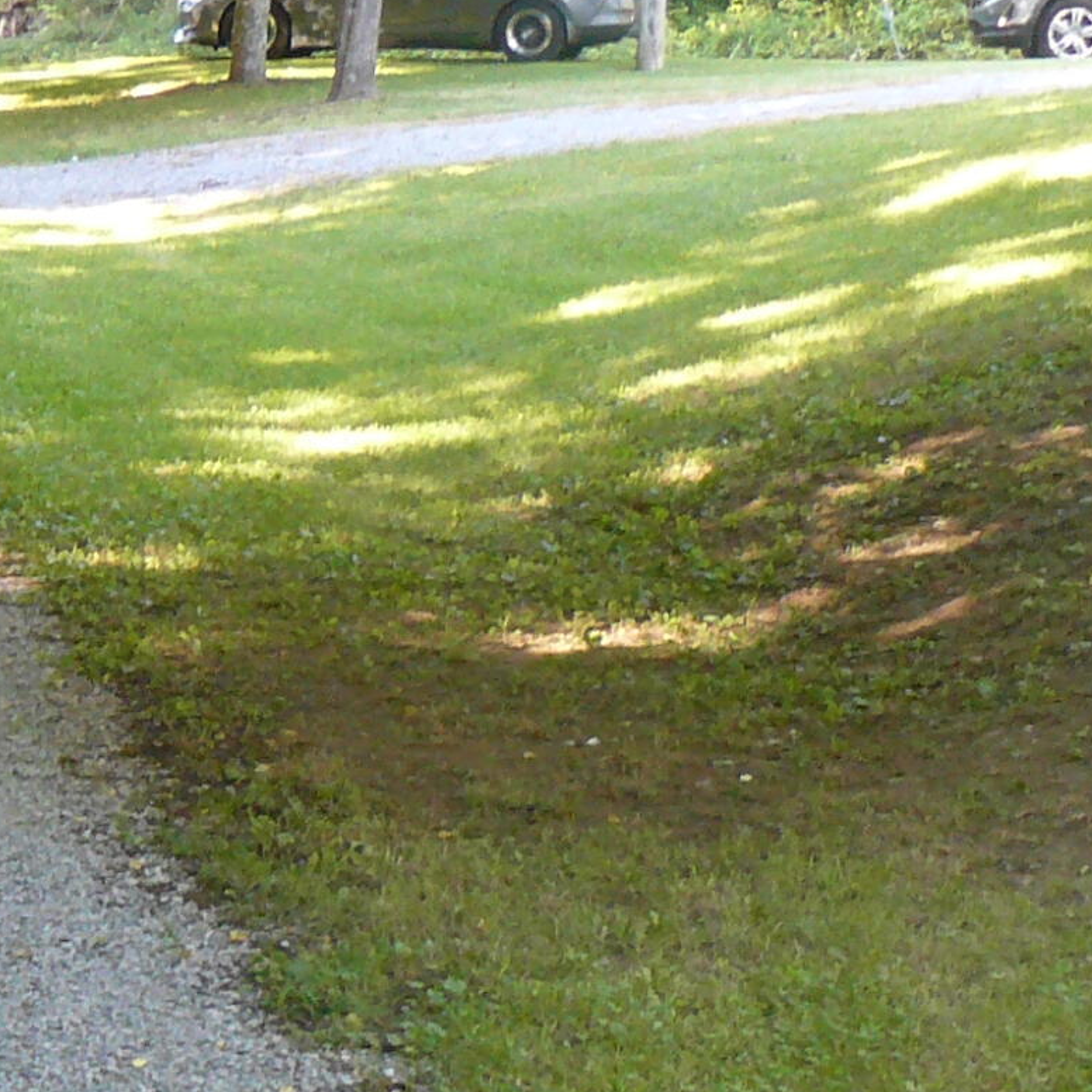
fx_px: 4390
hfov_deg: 13.4
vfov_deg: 14.2
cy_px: 640
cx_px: -552
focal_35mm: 123
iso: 200
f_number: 2.8
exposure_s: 1/30
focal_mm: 6
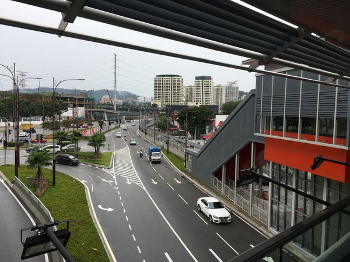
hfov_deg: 61.7
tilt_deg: -2.9
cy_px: 131
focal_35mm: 29
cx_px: 175
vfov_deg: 48.2
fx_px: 293
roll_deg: -0.2
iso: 25
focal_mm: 4.15
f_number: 2.2
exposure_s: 1/874
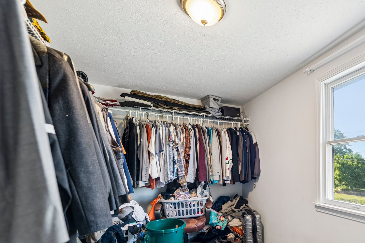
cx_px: 257
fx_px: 203
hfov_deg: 79.7
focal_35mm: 20
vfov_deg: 59.8
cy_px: 170
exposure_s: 1/40
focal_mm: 14
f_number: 2.8
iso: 250
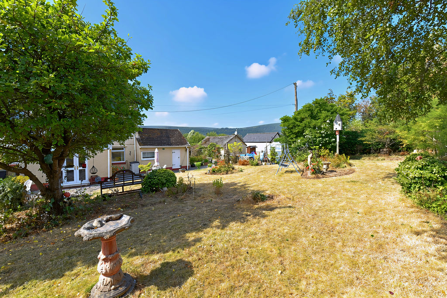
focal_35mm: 14
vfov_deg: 81.2
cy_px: 149
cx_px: 224
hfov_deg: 104.2
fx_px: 174
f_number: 13
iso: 250
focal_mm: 14
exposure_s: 1/640
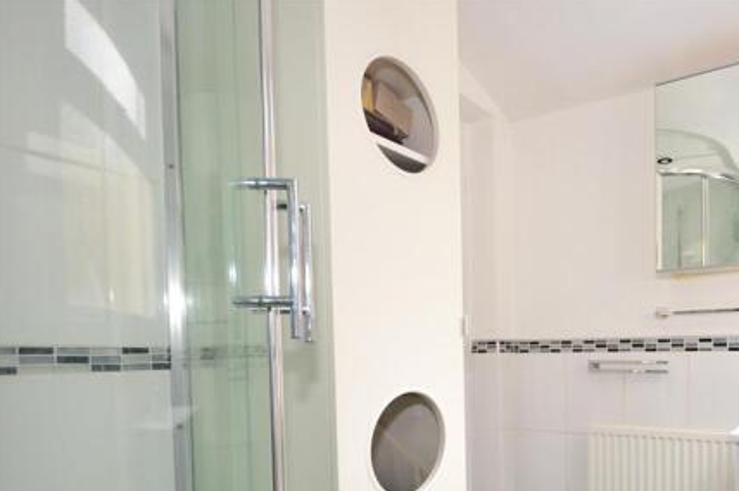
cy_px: 373
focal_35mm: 23
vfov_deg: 52.4
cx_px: 546
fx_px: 471
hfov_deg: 71.5
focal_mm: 10
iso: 640
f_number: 6.3
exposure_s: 1/30
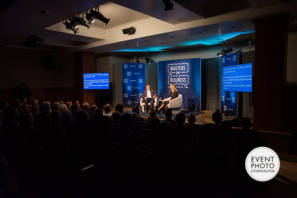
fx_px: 206
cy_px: 101
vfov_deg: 51.4
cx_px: 152
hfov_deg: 71.6
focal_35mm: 25
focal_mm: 24
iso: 1600
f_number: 5
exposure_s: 1/125
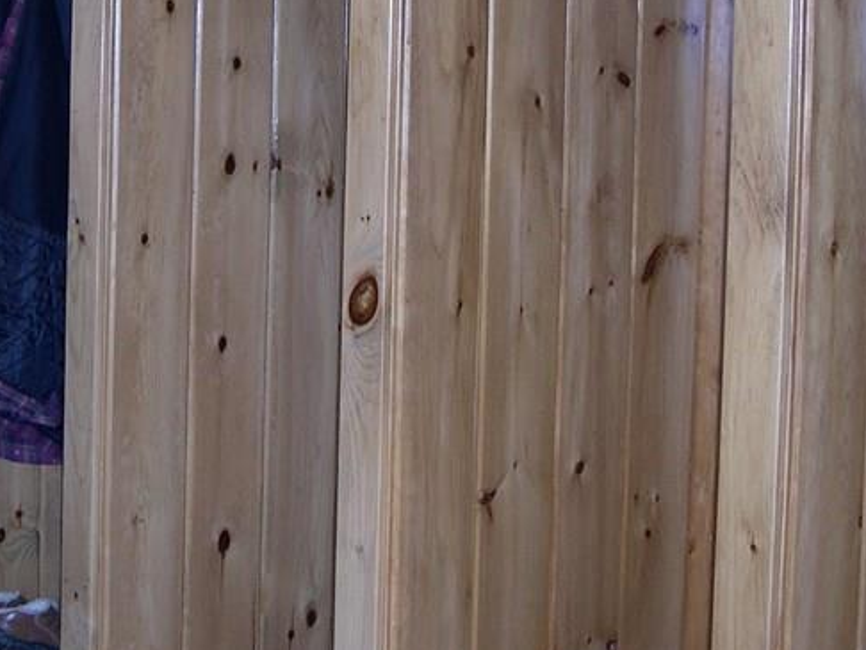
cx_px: 278
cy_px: 18
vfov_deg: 18.0
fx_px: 2002
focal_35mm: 80
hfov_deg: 24.3
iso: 175
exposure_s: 1/60
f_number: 2.8
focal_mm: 8
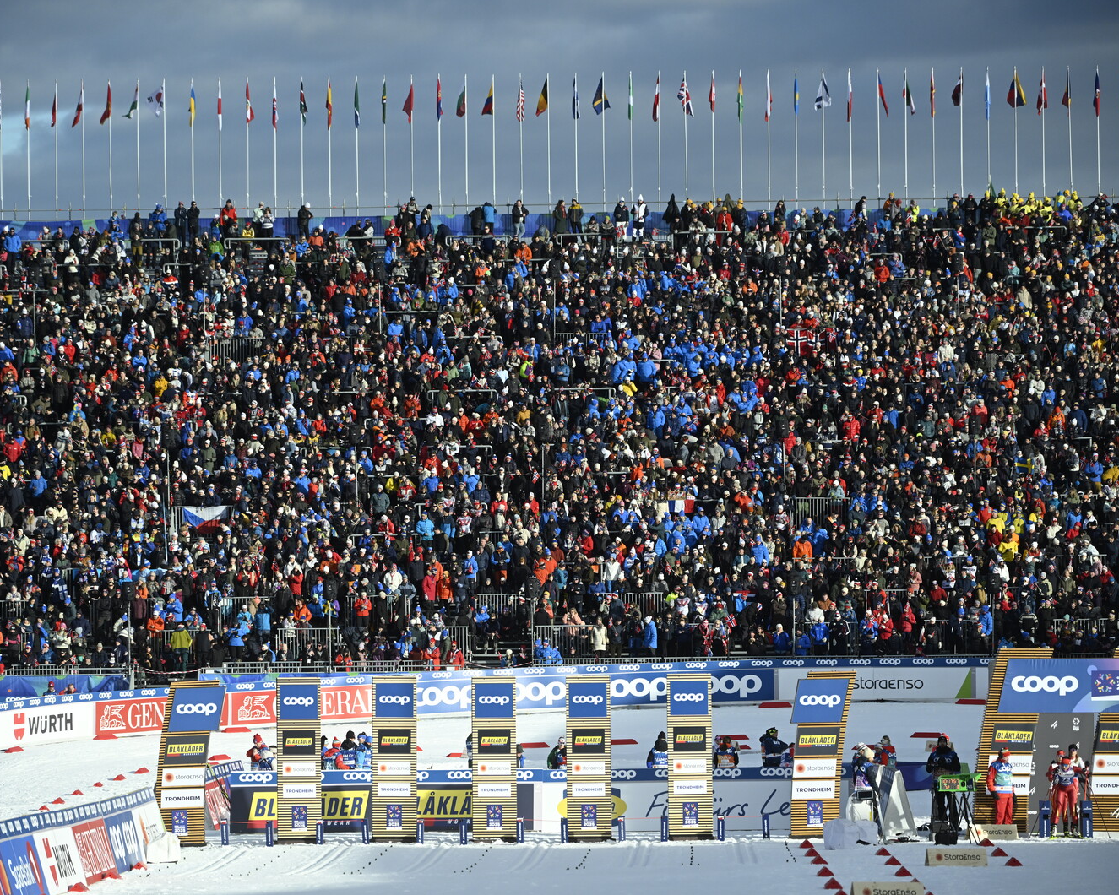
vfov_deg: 7.6
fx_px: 6756
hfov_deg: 9.5
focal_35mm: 204
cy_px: 449
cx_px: 505
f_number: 4.5
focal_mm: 180
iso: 640
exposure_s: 1/5000
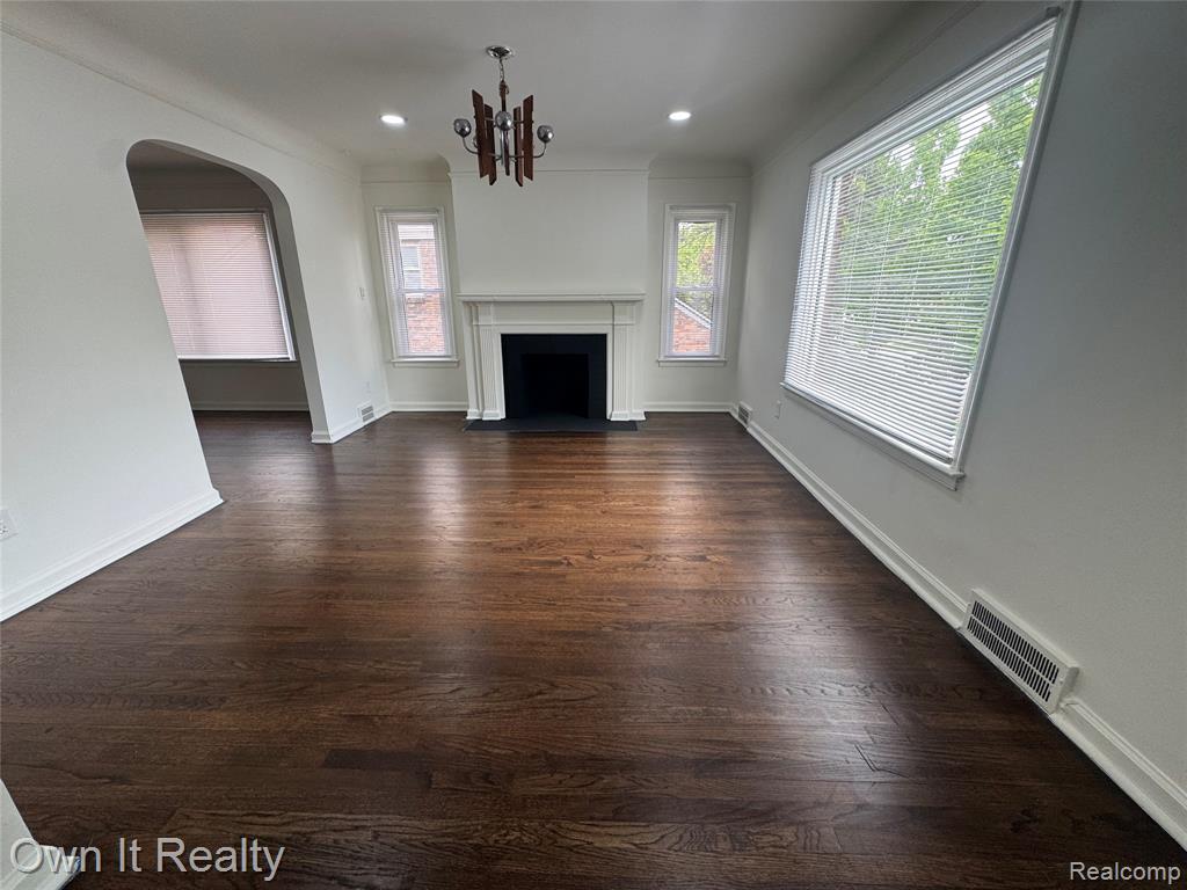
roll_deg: +0.5
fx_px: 480
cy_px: 445
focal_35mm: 14
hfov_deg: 102.1
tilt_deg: -17.7
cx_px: 594
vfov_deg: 85.7
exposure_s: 1/99
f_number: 2.2
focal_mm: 2.22
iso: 80
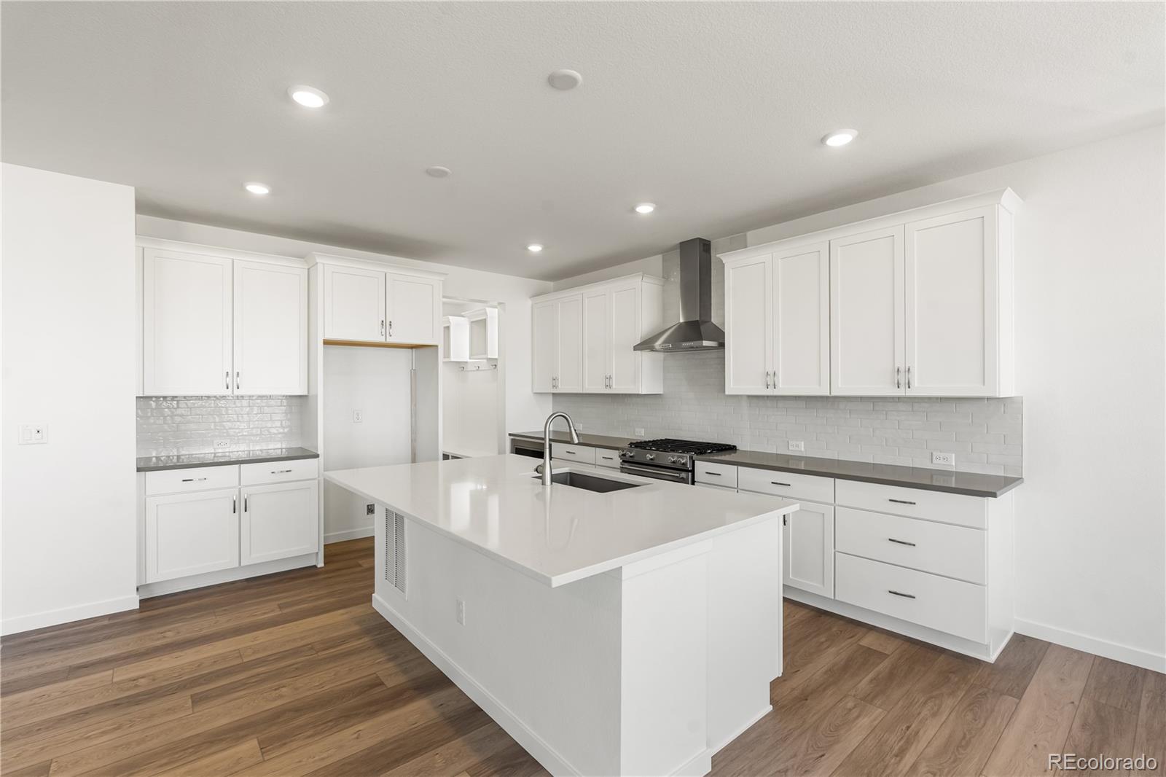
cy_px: 388
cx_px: 583
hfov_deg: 96.7
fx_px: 518
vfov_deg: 73.7
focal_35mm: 16
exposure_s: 1/8
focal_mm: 16
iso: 160
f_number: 8
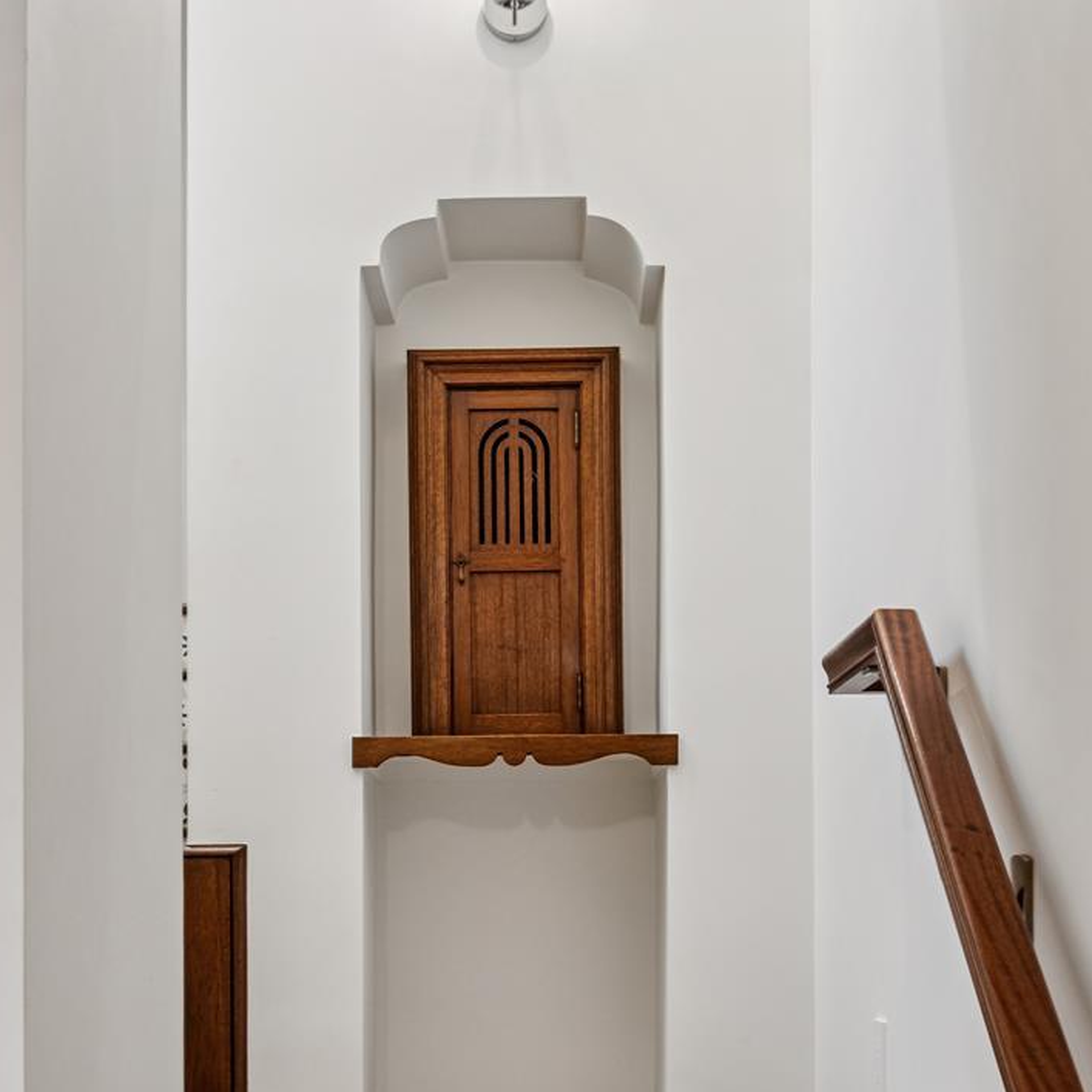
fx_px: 1927
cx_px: 532
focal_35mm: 54
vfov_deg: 30.7
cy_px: 896
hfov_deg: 31.6
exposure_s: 1/13
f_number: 16
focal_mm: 30
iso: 640
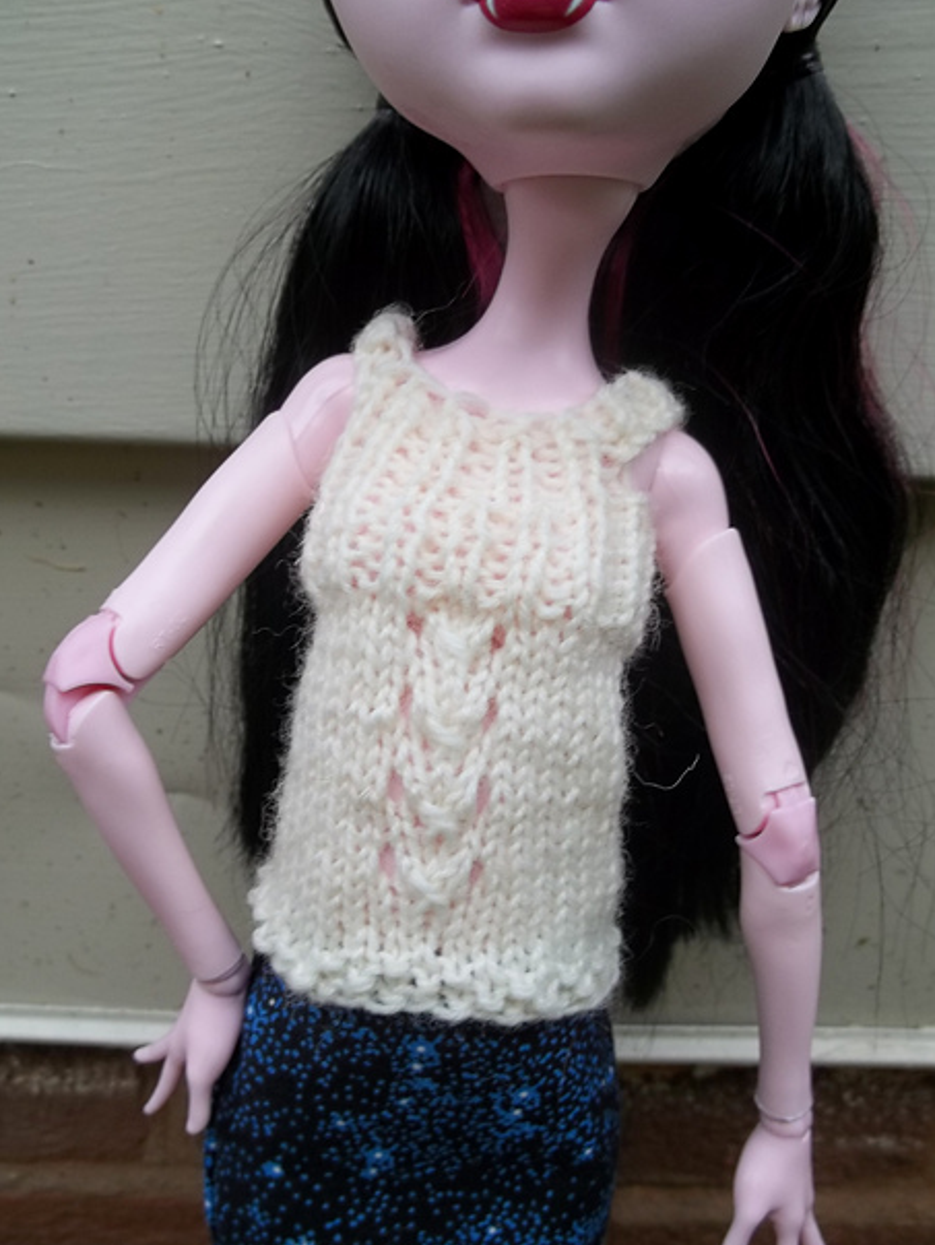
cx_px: 475
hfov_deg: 40.7
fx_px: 1259
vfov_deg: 52.6
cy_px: 632
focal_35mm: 35
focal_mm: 5.9
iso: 64
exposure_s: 1/60
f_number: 3.3
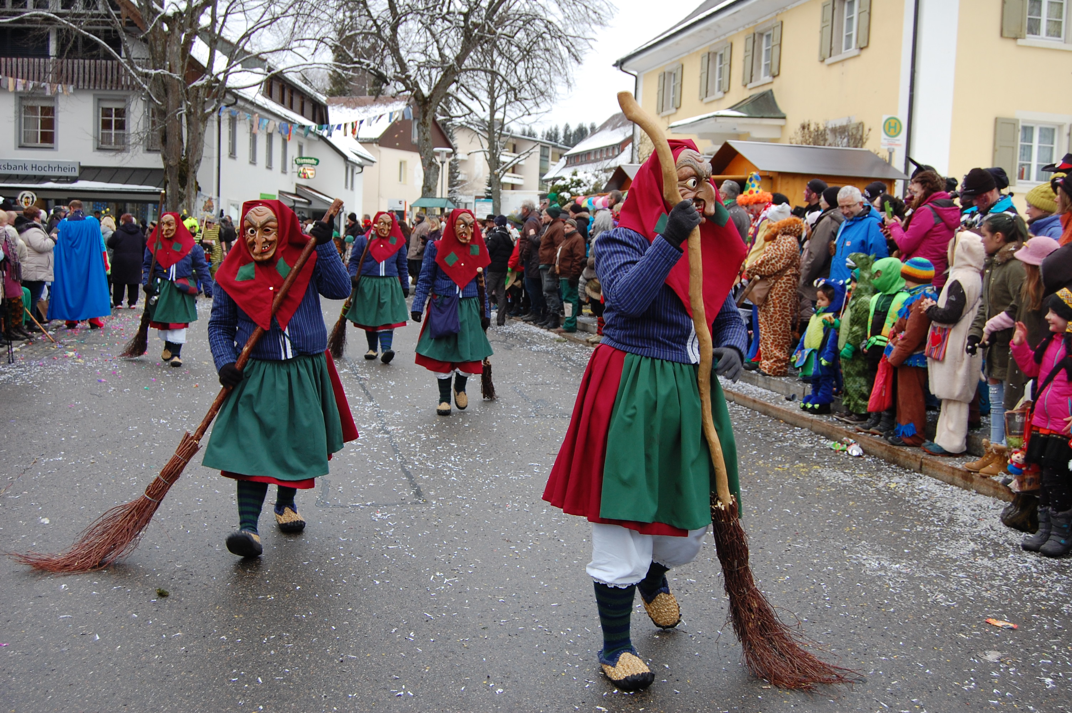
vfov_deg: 34.1
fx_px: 1160
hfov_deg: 49.6
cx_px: 536
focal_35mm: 39
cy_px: 356
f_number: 5.6
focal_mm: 26
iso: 320
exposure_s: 1/125
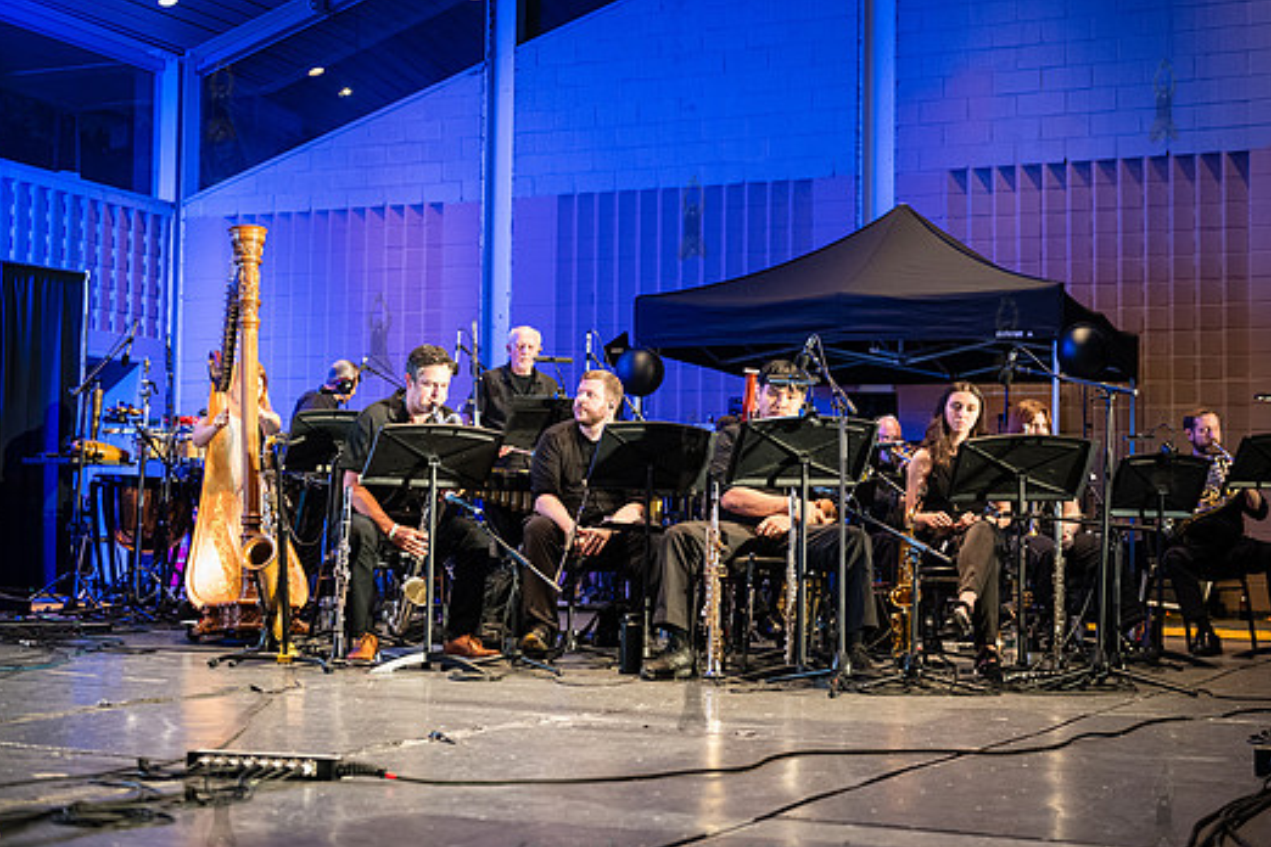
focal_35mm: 50
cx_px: 692
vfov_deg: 27.0
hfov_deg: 39.6
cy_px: 451
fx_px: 1765
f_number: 3.2
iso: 5000
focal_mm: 45
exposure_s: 1/125
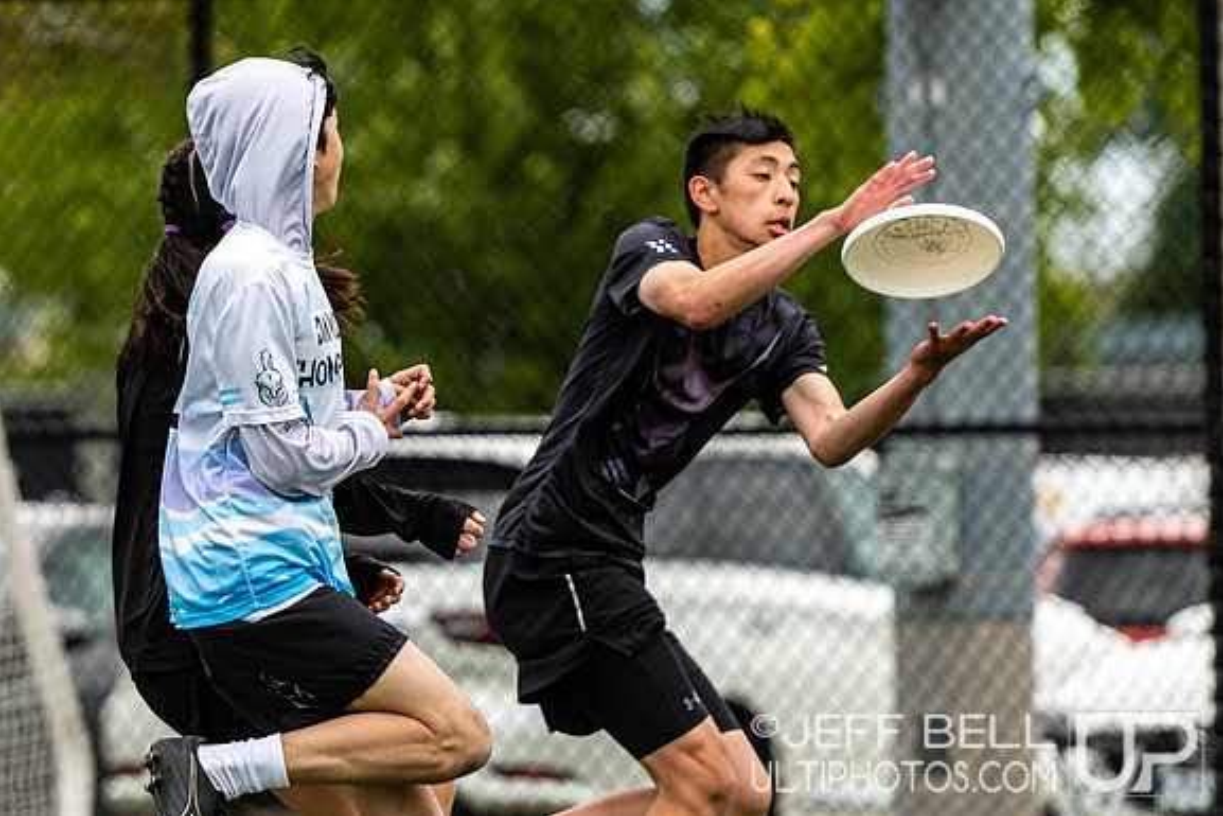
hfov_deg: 4.1
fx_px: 17193
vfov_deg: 2.7
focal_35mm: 506
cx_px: 387
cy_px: 314
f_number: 2.8
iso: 125
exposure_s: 1/1600
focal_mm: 200
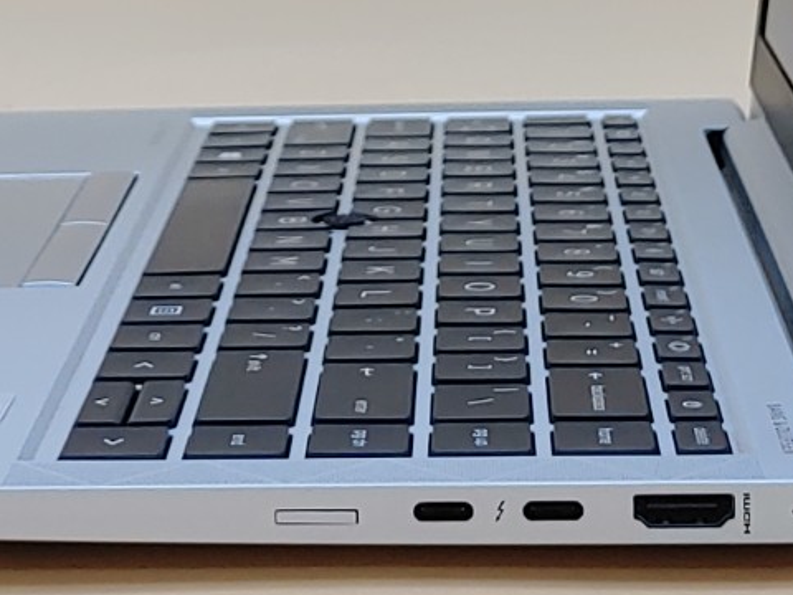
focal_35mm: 132
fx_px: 3024
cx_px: 289
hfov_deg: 14.9
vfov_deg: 10.9
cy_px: -220
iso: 50
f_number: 1.8
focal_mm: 4.36
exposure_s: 1/120
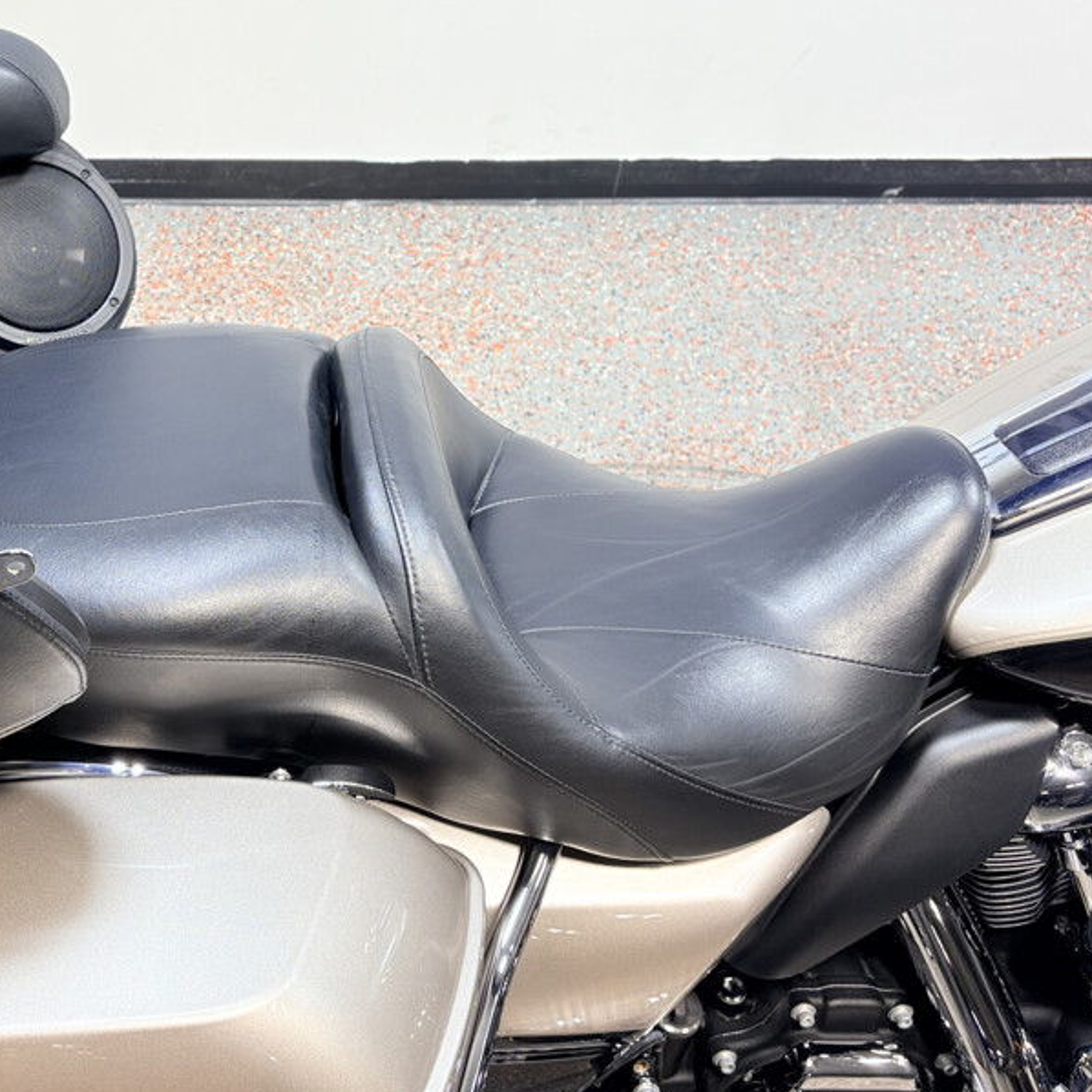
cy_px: 431
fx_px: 1463
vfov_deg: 40.7
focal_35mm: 41
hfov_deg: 39.9
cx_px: 289
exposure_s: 1/120
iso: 50
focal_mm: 5.96
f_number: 1.6
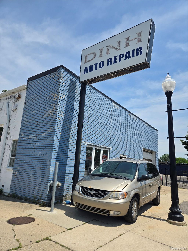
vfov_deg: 73.9
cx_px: 94
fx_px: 167
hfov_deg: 58.9
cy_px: 126
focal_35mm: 23
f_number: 1.8
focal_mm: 5.4
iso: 25
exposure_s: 1/2378
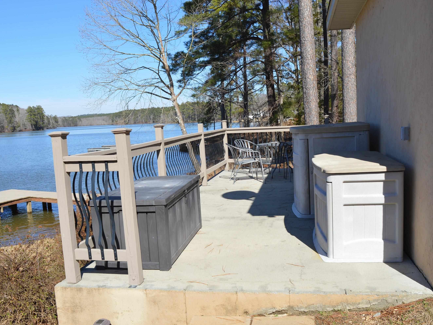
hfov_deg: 53.2
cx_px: 223
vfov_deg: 41.2
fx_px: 432
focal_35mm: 35
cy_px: 164
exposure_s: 1/250
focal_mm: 21
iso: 100
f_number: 8
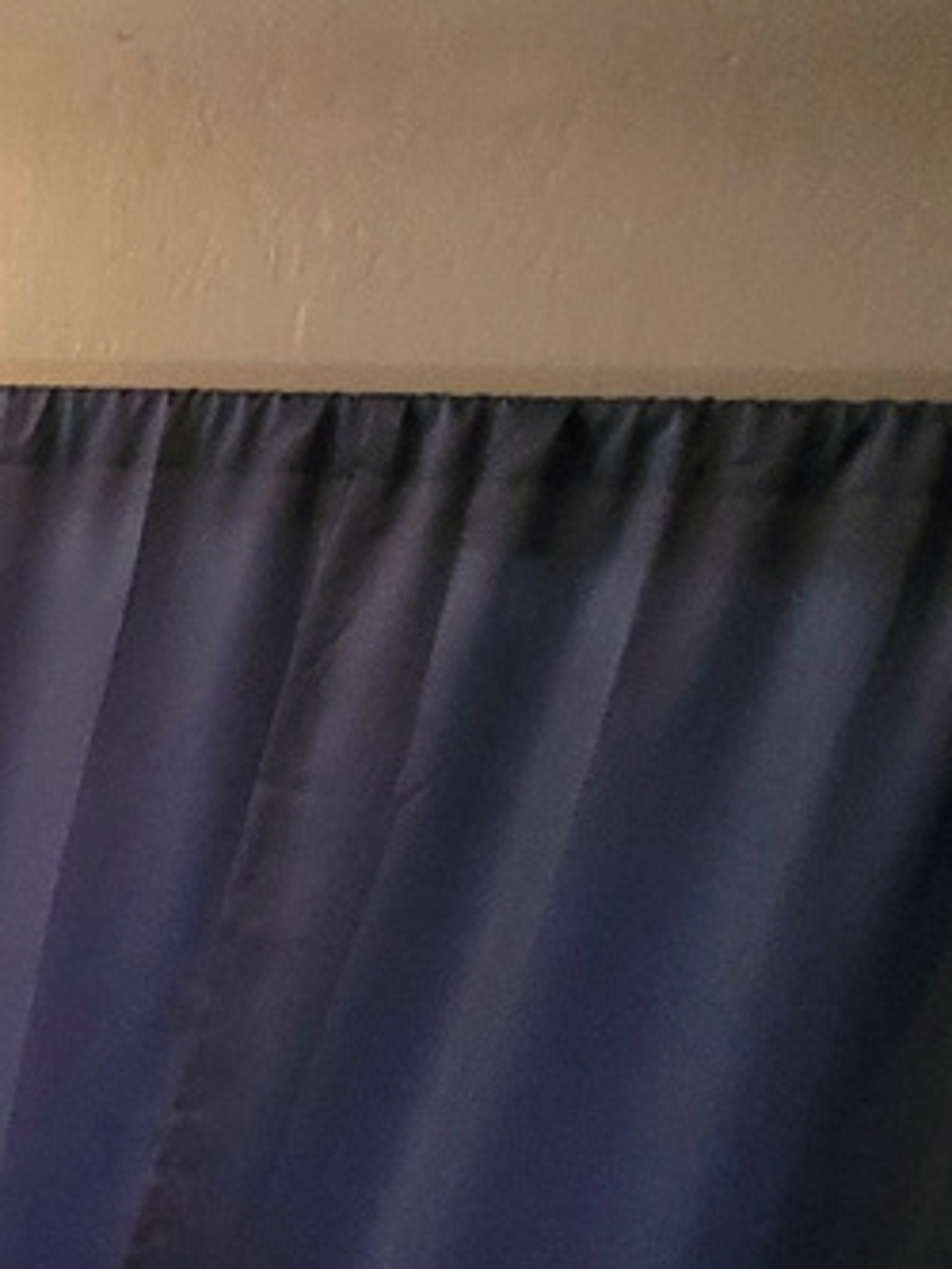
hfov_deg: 15.8
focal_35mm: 60
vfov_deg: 30.8
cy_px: 1128
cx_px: -1200
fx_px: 2199
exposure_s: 1/30
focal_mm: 2.2
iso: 320
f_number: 2.2
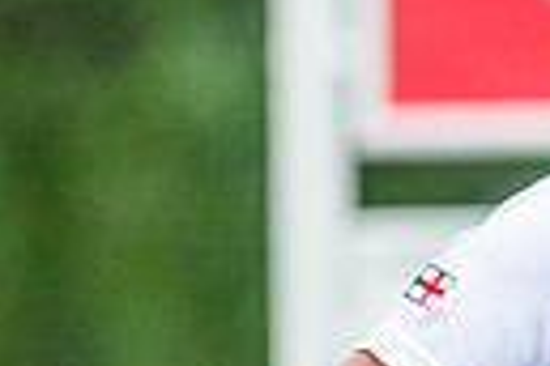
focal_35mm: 2280
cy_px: 220
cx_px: 1304
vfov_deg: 0.6
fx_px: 34831
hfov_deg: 0.9
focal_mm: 300
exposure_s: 1/1600
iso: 400
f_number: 4.5
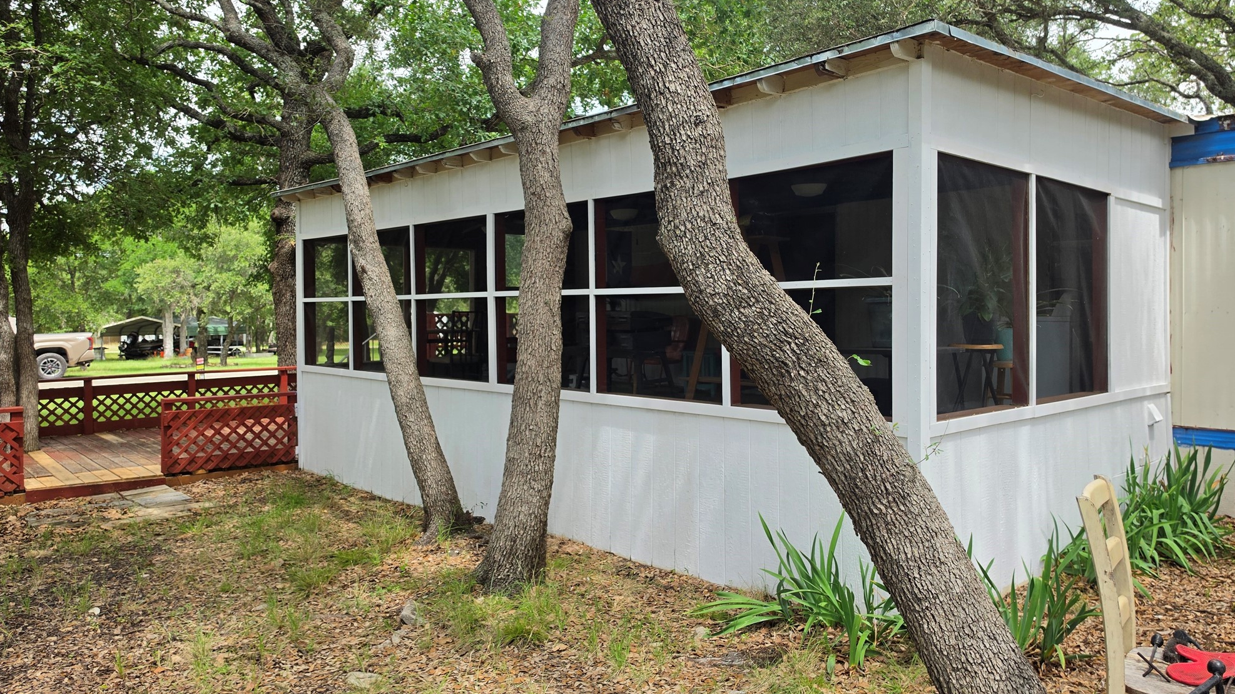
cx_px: 639
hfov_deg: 71.9
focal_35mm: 26
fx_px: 851
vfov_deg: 44.4
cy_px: 342
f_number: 1.4
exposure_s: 1/2321
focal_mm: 6.5
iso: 64
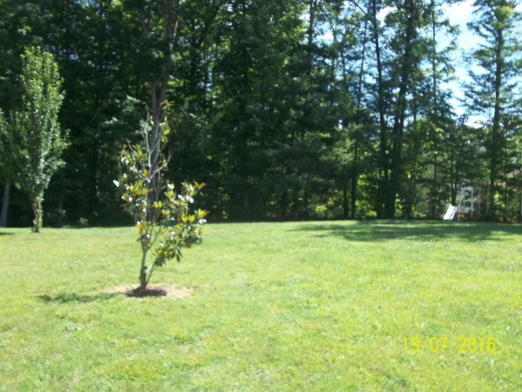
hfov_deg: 50.1
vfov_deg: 38.7
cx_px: 261
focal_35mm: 37
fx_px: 558
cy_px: 196
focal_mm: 6.6
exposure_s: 1/250
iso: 80
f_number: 4
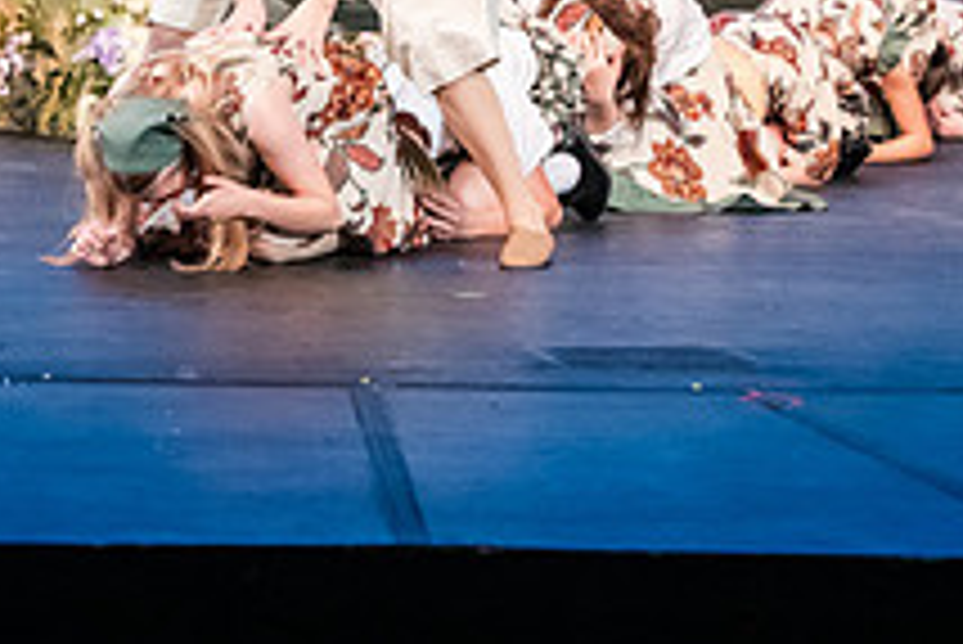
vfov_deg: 4.6
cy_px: -151
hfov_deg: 6.9
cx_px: 189
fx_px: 7977
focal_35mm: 298
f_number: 3.2
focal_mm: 110
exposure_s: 1/200
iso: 4000
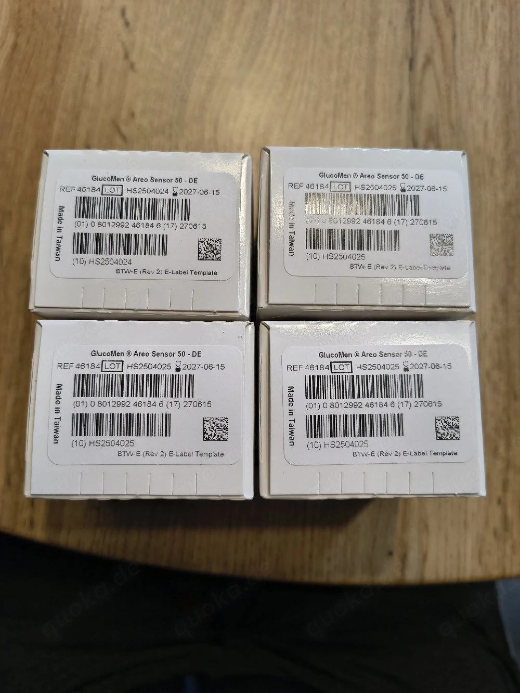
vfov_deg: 71.6
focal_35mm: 24
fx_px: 481
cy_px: 346
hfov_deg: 56.8
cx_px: 260
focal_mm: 5.56
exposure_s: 1/100
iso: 382
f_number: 1.8
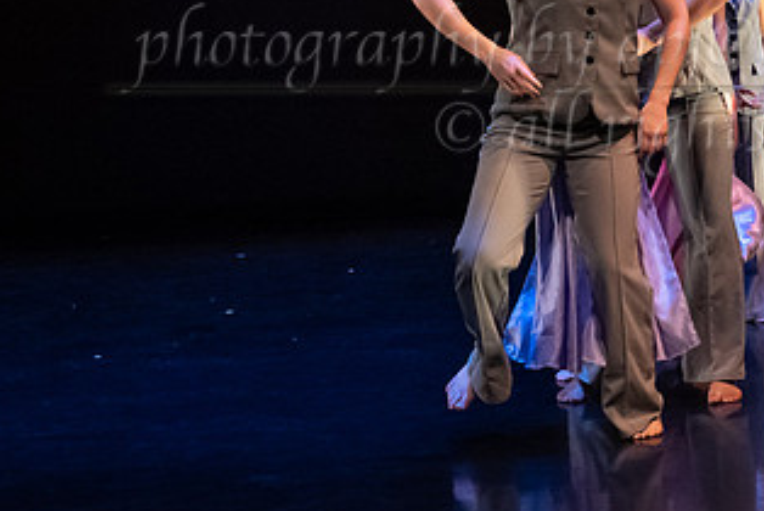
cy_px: 77
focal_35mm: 137
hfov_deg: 14.6
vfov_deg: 10.0
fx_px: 2910
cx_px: 828
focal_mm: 54
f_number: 4
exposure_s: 1/400
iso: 6400
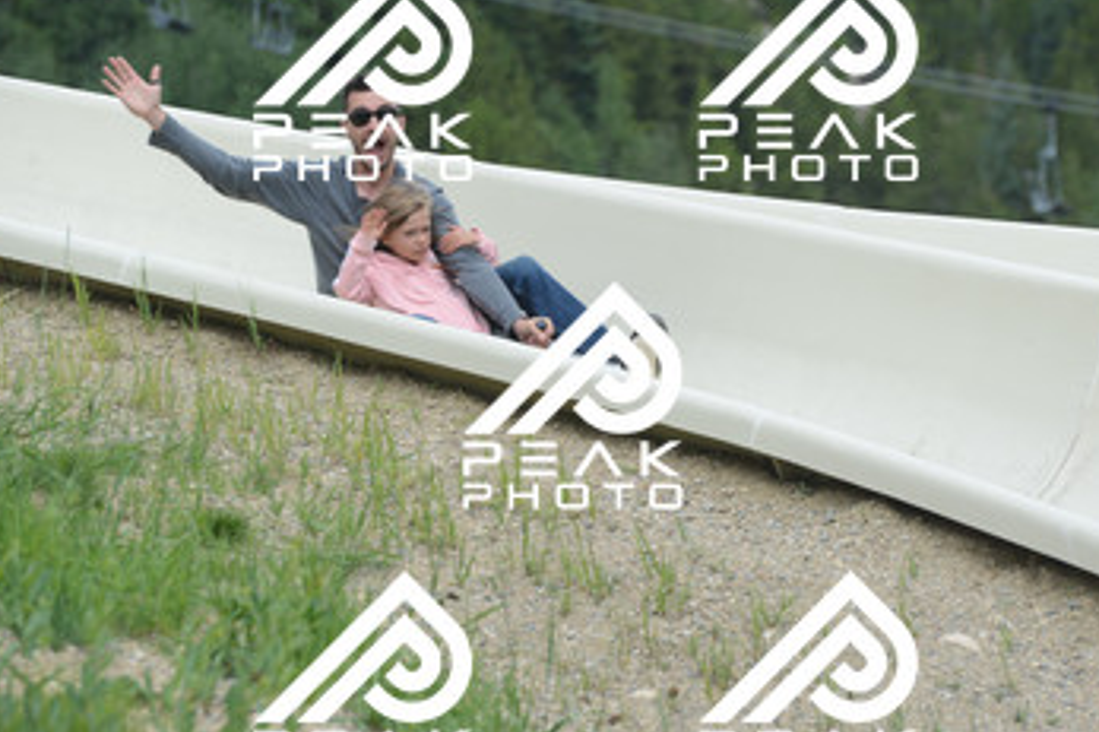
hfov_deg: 9.2
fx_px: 6865
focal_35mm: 225
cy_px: 376
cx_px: 586
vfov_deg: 6.1
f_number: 6.3
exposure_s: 1/640
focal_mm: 195
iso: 320
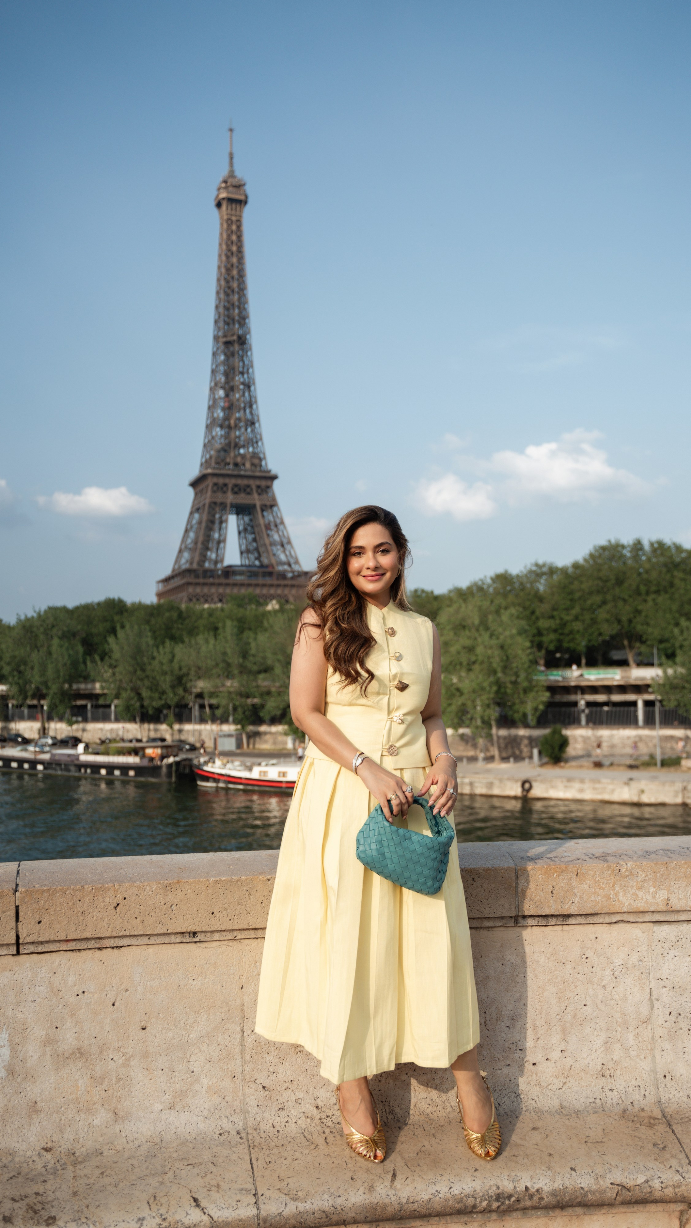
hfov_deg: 37.8
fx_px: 1010
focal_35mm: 31
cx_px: 374
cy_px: 619
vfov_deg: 62.6
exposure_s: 1/2500
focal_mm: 29
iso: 125
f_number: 2.8
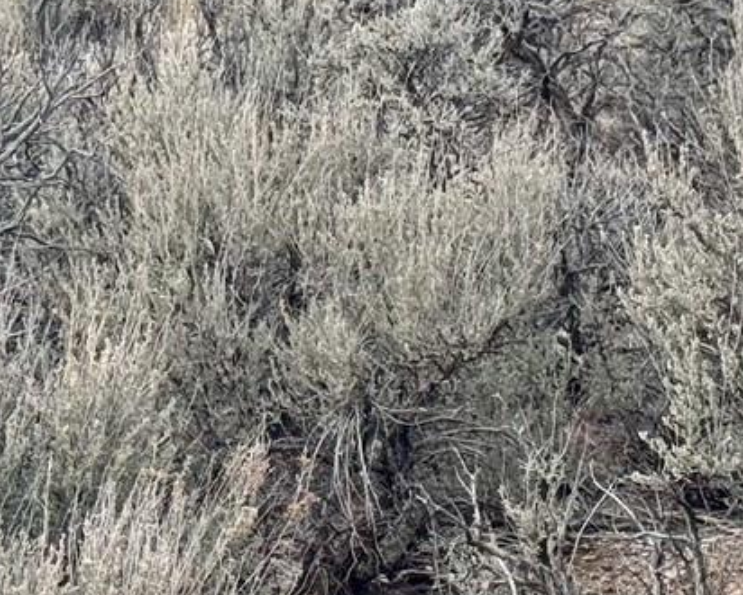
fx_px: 4004
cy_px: -67
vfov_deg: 8.4
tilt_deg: -6.1
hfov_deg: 10.6
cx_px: 213
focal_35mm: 182
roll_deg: -0.9
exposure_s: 1/3610
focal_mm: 6.76
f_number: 1.78
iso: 64
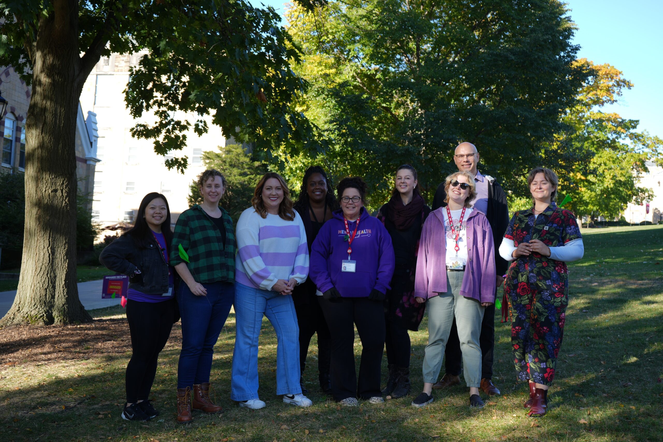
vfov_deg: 31.2
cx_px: 332
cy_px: 221
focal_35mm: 43
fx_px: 792
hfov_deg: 45.4
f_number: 5.6
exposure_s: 1/60
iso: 50
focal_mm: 43
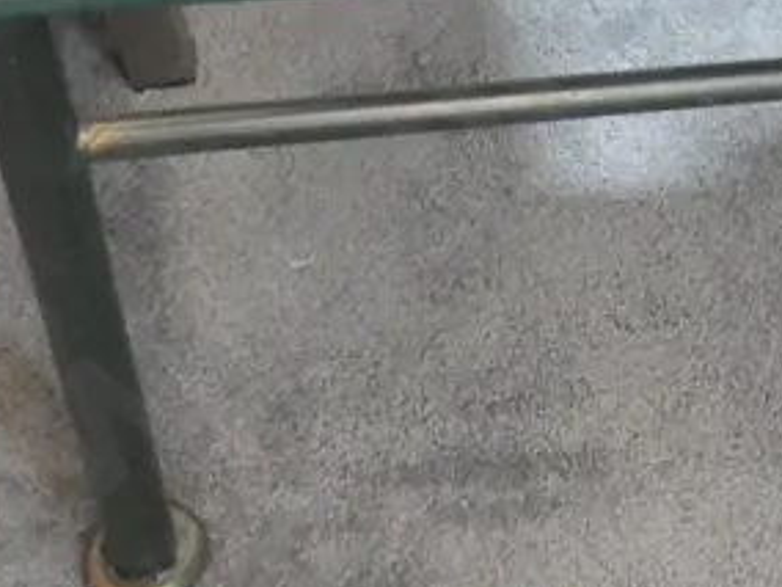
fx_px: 2282
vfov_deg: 14.1
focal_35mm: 101
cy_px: -142
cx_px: 845
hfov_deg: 18.7
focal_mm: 14
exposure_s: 1/60
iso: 2000
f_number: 3.5
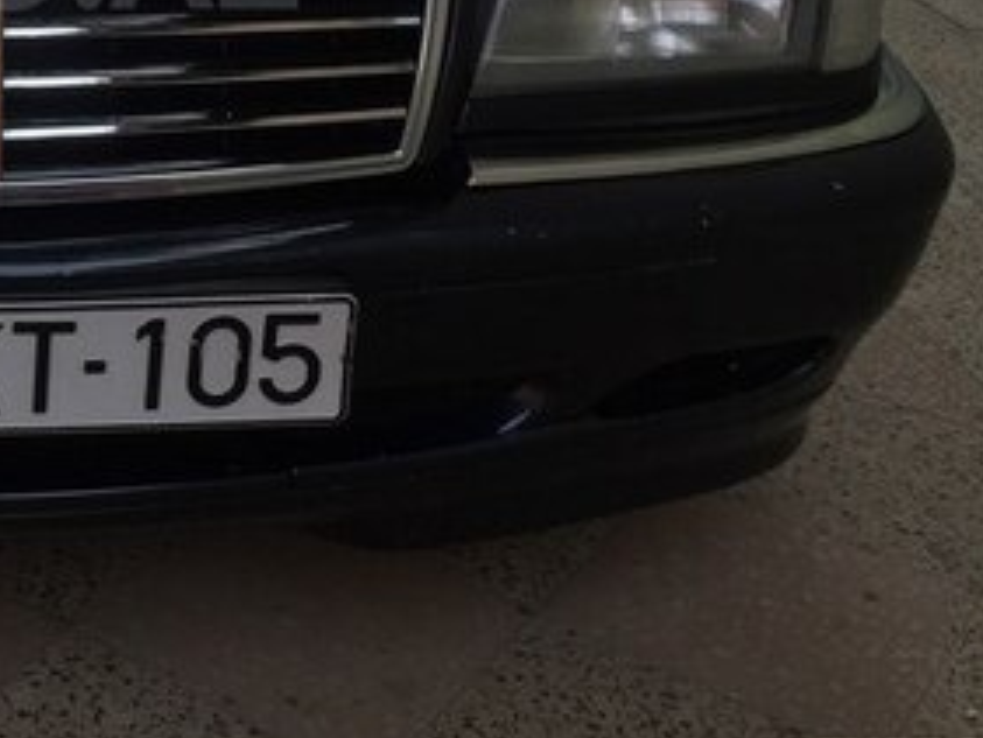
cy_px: -44
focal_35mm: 68
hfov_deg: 26.6
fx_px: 1932
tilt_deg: -21.2
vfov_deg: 20.7
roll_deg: -1.1
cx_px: -59
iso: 32
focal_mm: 4.15
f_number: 2.2
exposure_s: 1/302
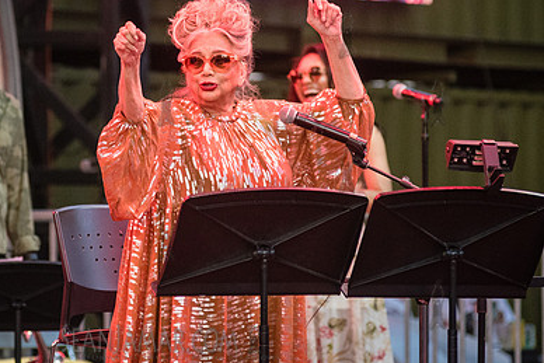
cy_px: 47
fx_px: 5548
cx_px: 160
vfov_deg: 3.7
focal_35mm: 367
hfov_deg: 5.6
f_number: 4
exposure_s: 1/640
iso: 4000
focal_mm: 185
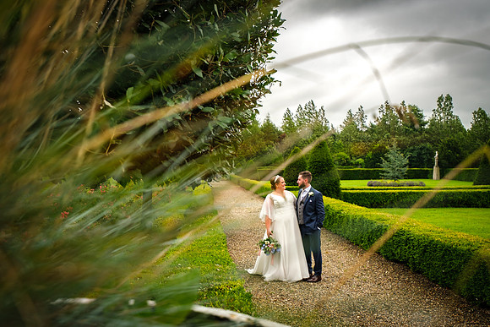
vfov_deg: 41.6
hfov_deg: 59.5
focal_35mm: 31
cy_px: 189
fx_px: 429
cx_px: 230
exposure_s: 1/200
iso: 160
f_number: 2.8
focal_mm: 16
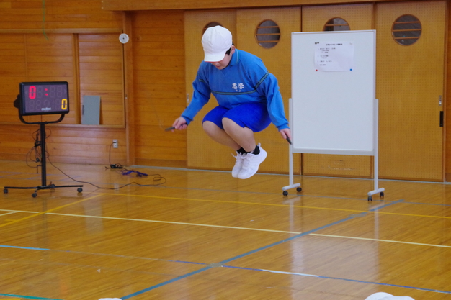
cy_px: 151
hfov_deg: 24.8
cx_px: 230
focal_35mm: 82
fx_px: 1027
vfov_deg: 16.6
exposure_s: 1/250
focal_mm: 53
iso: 6400
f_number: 7.1
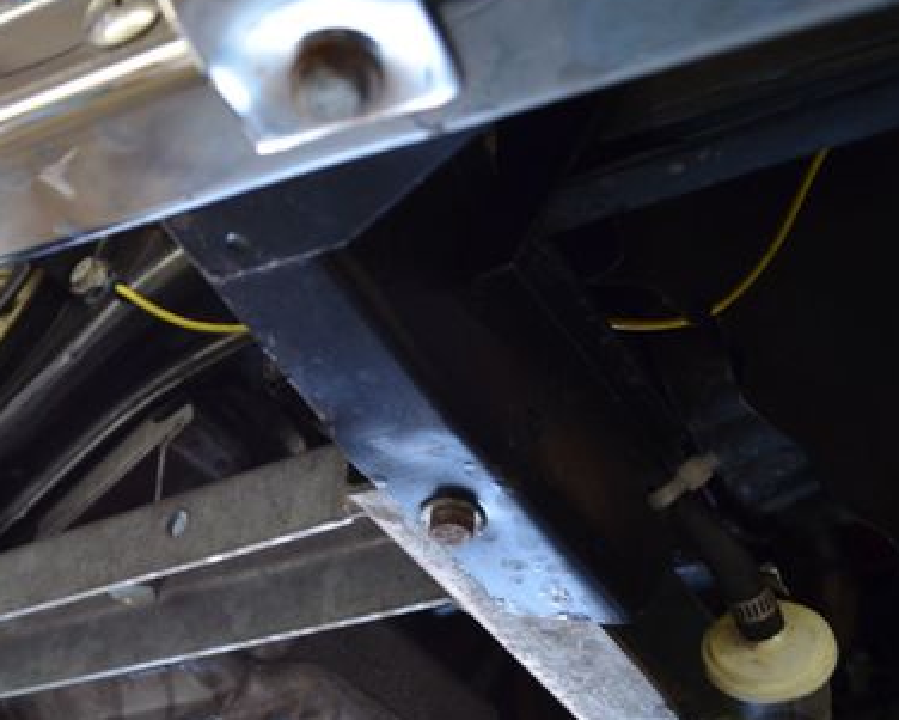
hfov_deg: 40.6
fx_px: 1144
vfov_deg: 34.6
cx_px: 146
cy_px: 471
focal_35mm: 43
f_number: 3.5
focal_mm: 18
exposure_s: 1/30
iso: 800
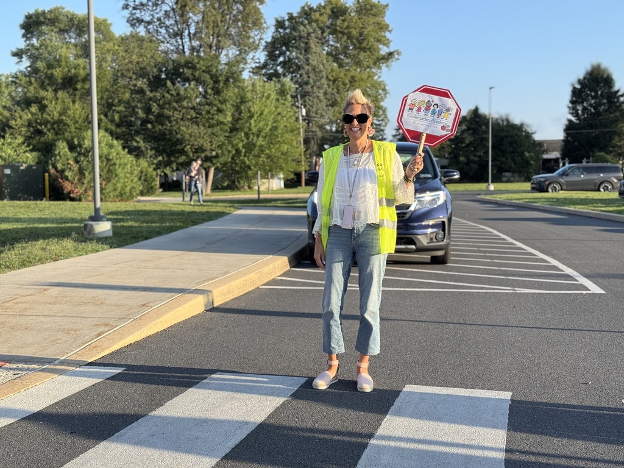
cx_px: 312
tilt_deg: -3.2
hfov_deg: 39.7
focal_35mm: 48
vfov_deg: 30.3
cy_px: 234
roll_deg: +0.7
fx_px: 865
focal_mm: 6.76
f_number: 1.78
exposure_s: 1/1681
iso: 64
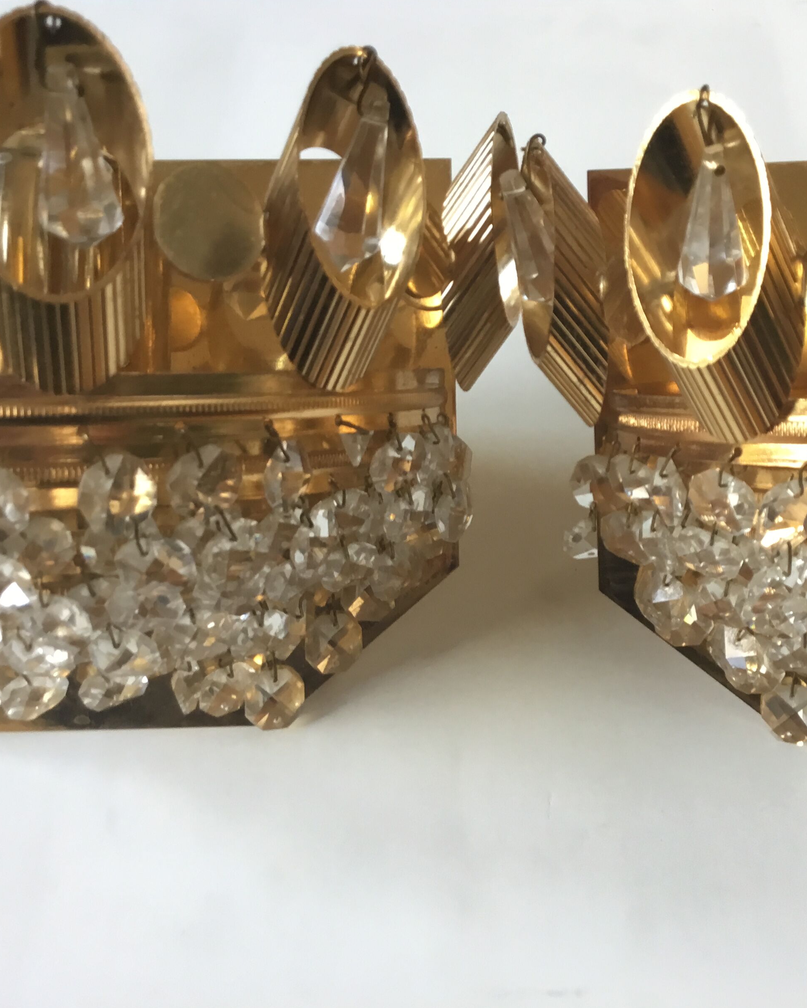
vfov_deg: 44.8
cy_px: 507
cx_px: 511
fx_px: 1224
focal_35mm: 41
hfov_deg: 36.2
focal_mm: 3.3
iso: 64
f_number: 2.4
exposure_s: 1/33
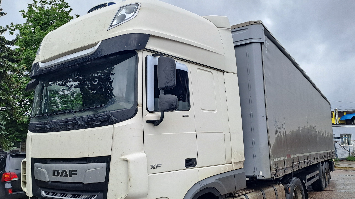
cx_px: 174
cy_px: 115
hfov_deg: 56.6
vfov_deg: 33.6
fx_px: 329
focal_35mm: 35
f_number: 1.8
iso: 32
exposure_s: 1/664
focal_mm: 4.65
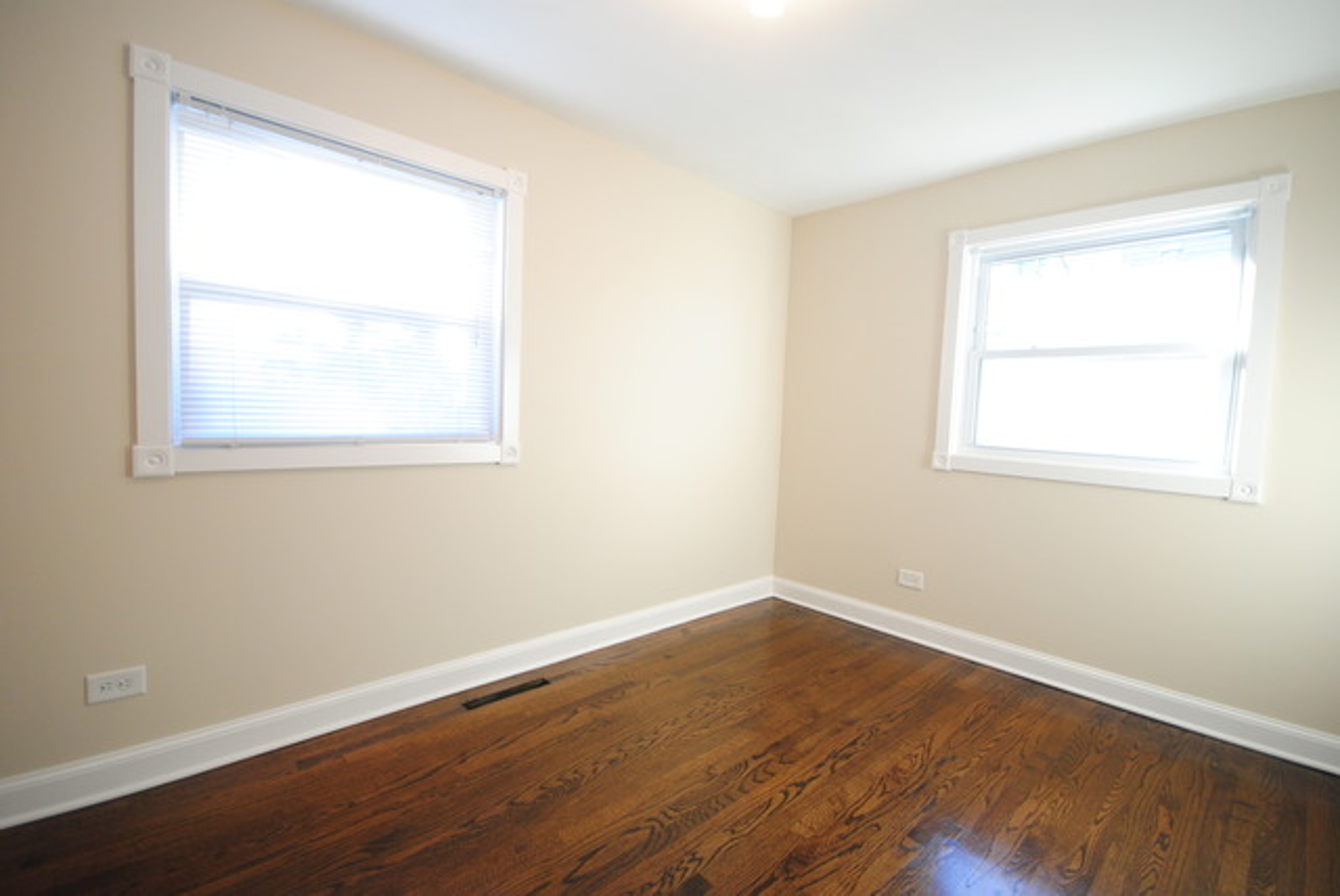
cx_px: 670
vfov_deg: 77.4
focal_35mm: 15
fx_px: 559
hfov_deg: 100.3
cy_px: 448
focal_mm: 10
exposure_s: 1/30
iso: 400
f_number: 4
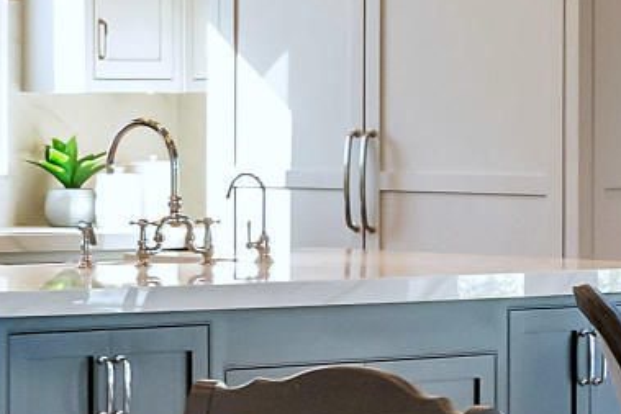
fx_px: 3279
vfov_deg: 7.2
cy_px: 83
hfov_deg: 10.0
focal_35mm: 190
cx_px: -623
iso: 800
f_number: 6.3
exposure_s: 1/80
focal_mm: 16
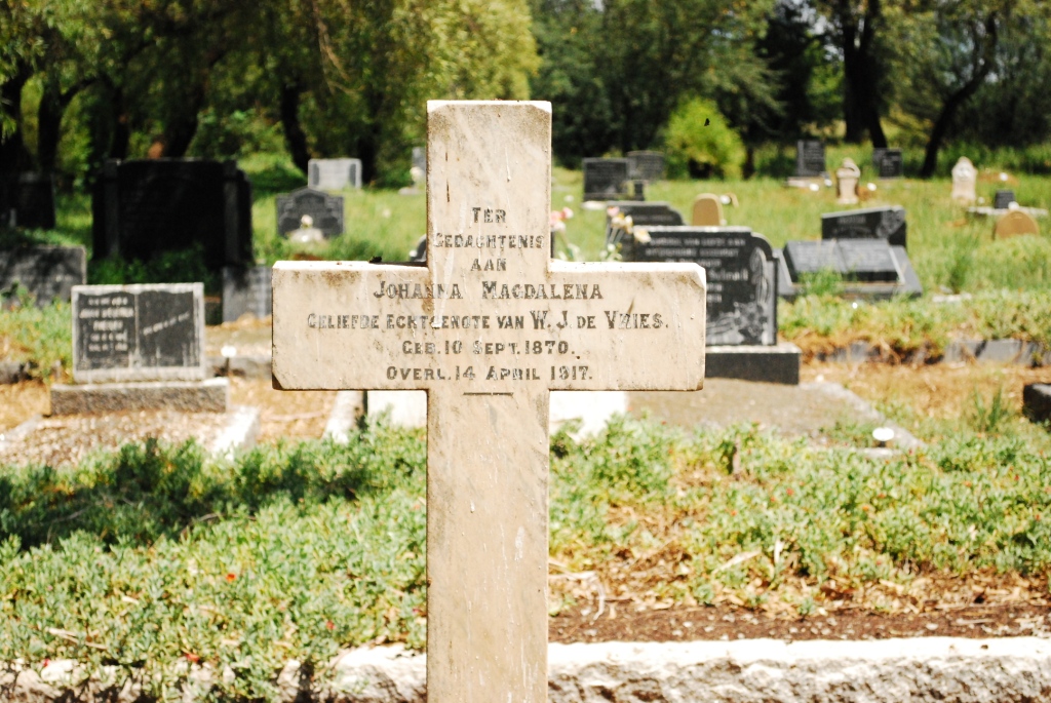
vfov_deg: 16.6
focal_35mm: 82
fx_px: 2411
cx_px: 526
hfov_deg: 24.6
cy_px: 352
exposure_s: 1/4000
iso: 1600
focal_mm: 55
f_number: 5.6
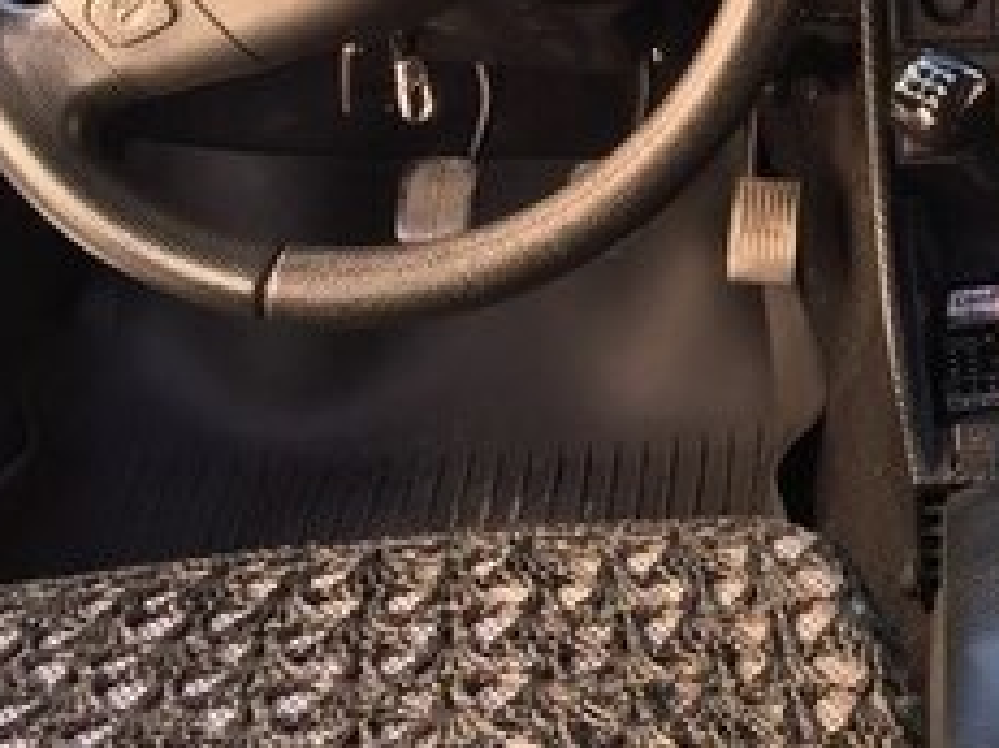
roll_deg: -0.1
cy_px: -115
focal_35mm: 83
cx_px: 1103
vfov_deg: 17.1
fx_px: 2394
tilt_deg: -29.2
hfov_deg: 22.2
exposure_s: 1/50
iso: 40
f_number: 2.2
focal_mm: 4.15
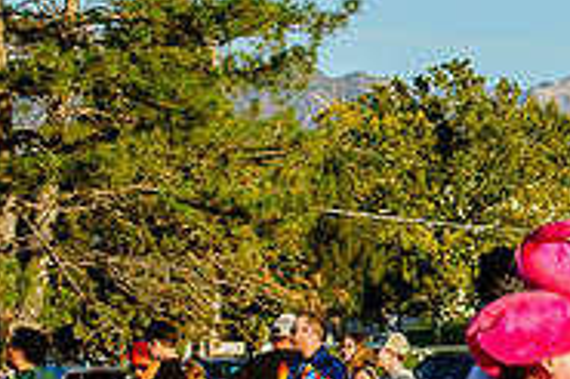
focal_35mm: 231
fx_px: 3654
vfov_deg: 5.9
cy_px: 358
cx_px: 1133
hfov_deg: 8.5
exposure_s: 1/320
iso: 400
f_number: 9
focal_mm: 55
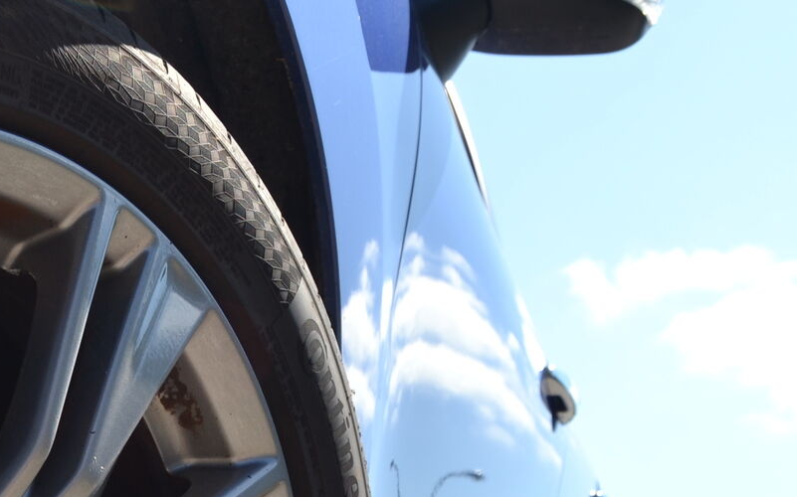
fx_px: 1433
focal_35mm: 66
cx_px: 17
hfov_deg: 29.2
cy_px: 517
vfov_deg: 19.1
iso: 100
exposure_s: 1/200
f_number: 7.1
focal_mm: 18
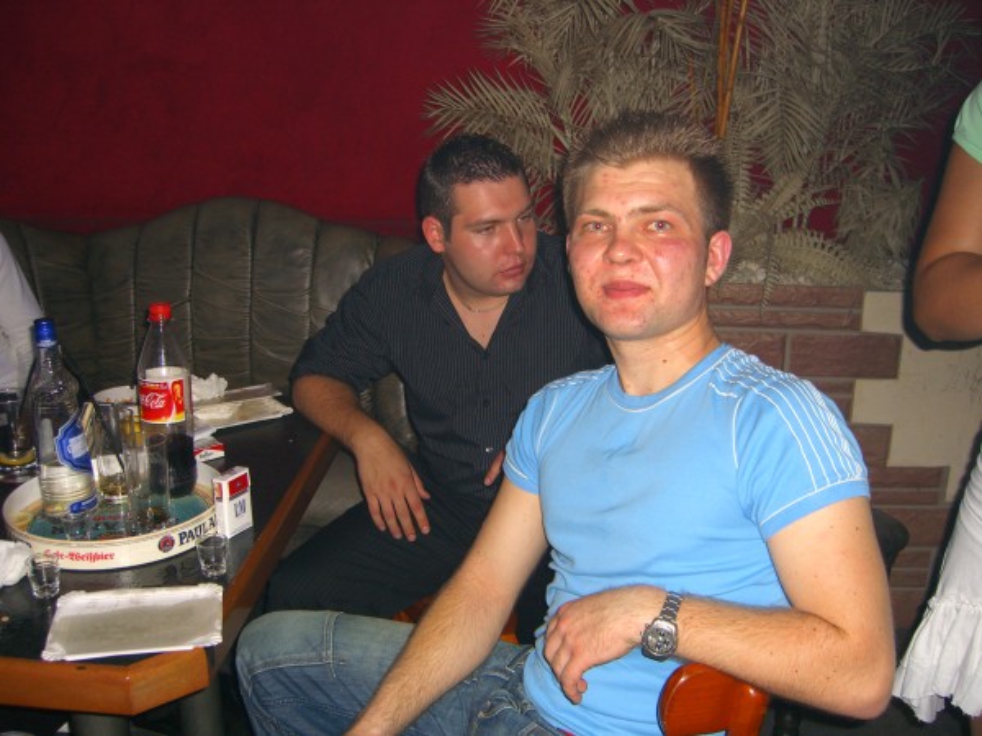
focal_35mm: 38
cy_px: 368
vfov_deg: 37.7
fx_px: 1078
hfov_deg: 49.0
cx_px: 491
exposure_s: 1/60
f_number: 2.8
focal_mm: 7.9
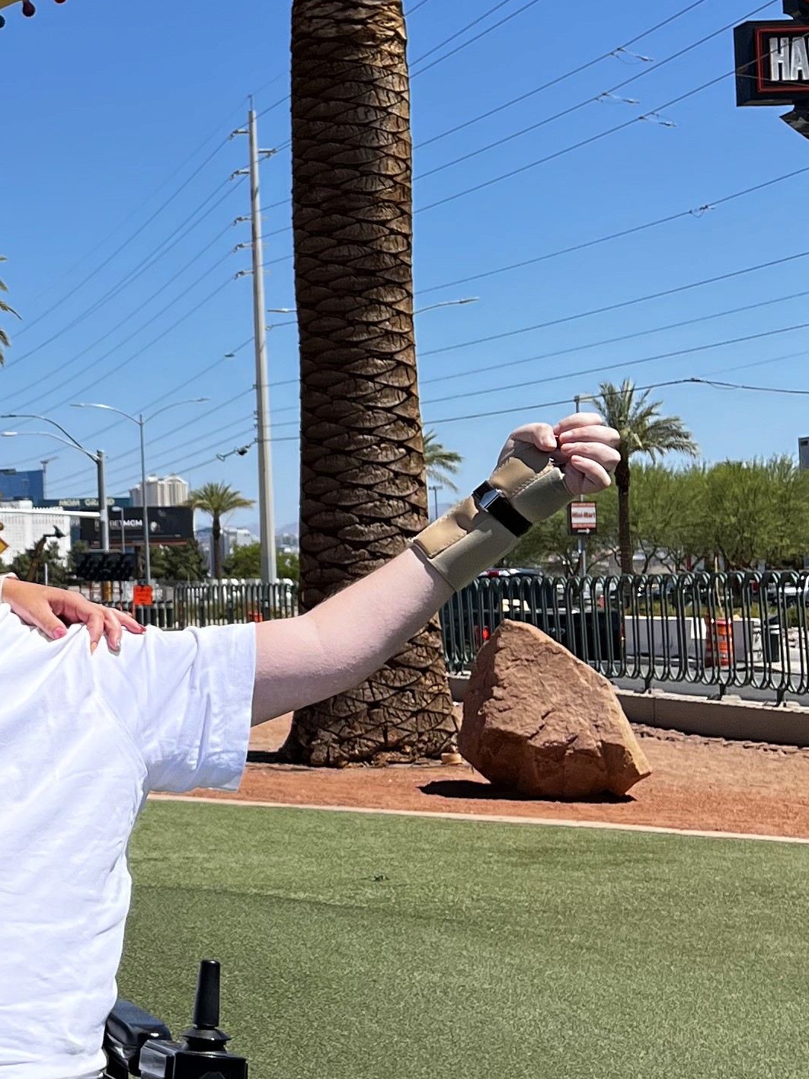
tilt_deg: +2.6
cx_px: -305
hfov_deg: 18.2
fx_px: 2307
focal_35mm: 74
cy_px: 465
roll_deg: +2.1
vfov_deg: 26.3
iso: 50
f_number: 1.5
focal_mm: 5.7
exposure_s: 1/4630
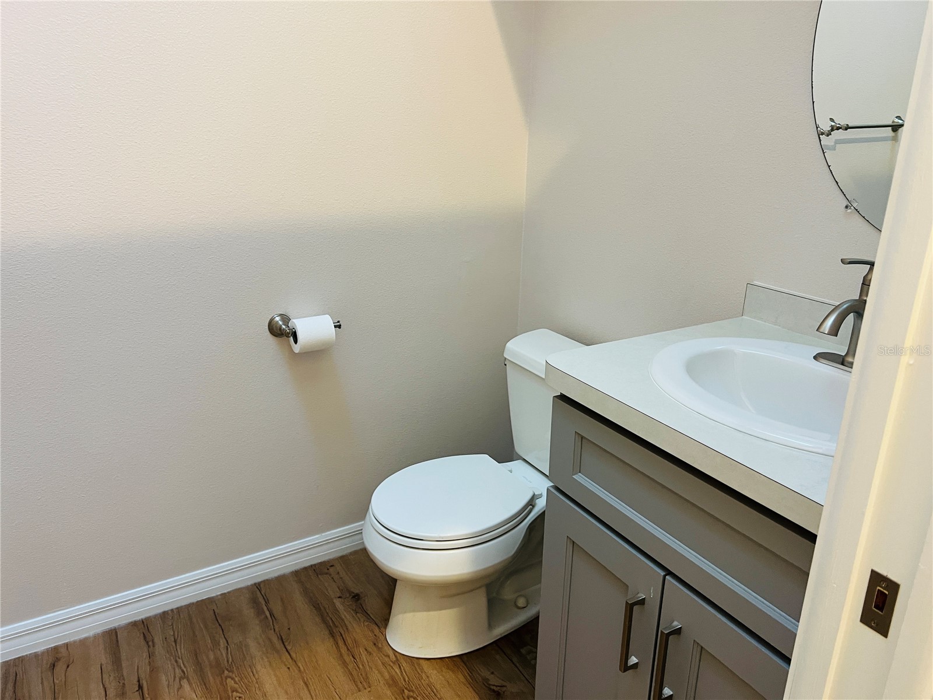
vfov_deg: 53.1
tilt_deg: -18.8
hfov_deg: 67.3
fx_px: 701
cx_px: 466
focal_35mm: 26
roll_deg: +0.0
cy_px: 350
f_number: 1.5
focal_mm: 5.7
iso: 160
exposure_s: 1/60
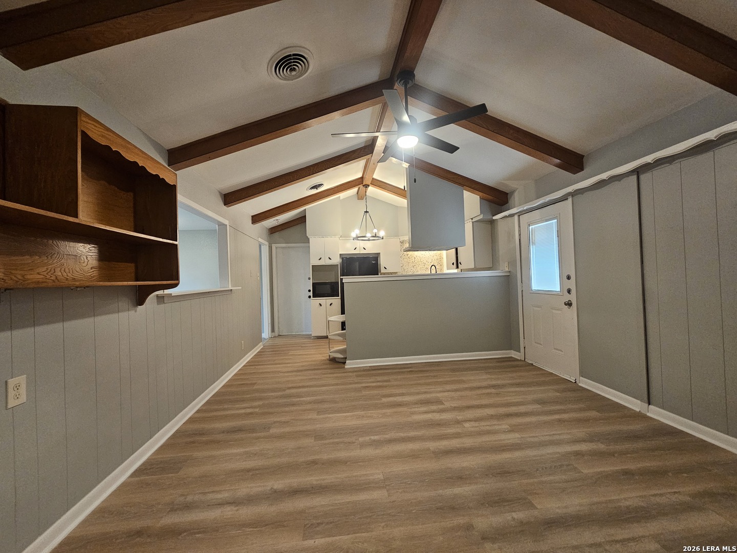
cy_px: 276
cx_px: 368
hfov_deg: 106.2
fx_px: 277
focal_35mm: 13
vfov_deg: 89.9
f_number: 2.2
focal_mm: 2.2
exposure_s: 1/60
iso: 320
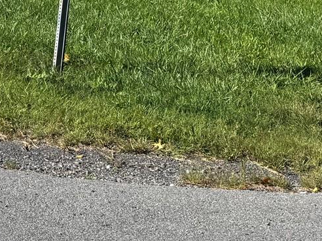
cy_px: -147
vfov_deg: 13.7
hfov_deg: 19.4
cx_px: 54
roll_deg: +1.2
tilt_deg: -2.8
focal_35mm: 100
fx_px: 930
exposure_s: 1/4049
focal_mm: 6.76
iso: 80
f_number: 1.78
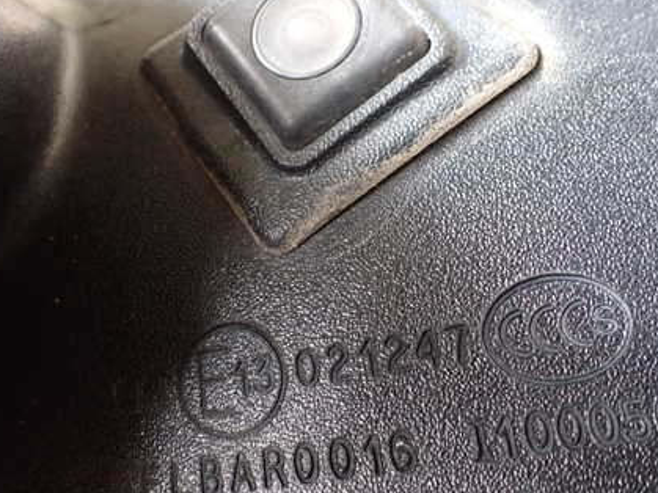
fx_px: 817
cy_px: 259
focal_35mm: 43
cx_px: 298
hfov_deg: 43.8
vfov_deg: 33.6
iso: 800
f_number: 2.3
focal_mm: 5.4
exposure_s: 1/30
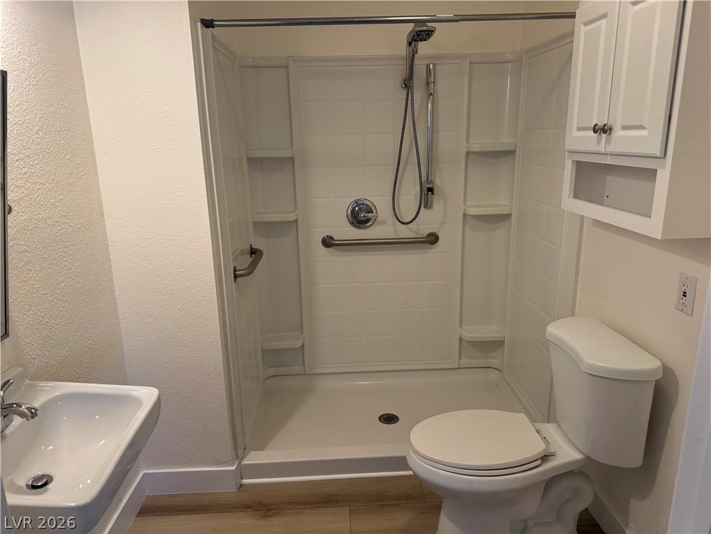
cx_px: 356
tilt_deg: -14.6
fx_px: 493
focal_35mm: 24
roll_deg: +1.4
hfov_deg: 71.6
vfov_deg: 56.8
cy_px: 267
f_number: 1.78
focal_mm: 6.76
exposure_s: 1/120
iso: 160
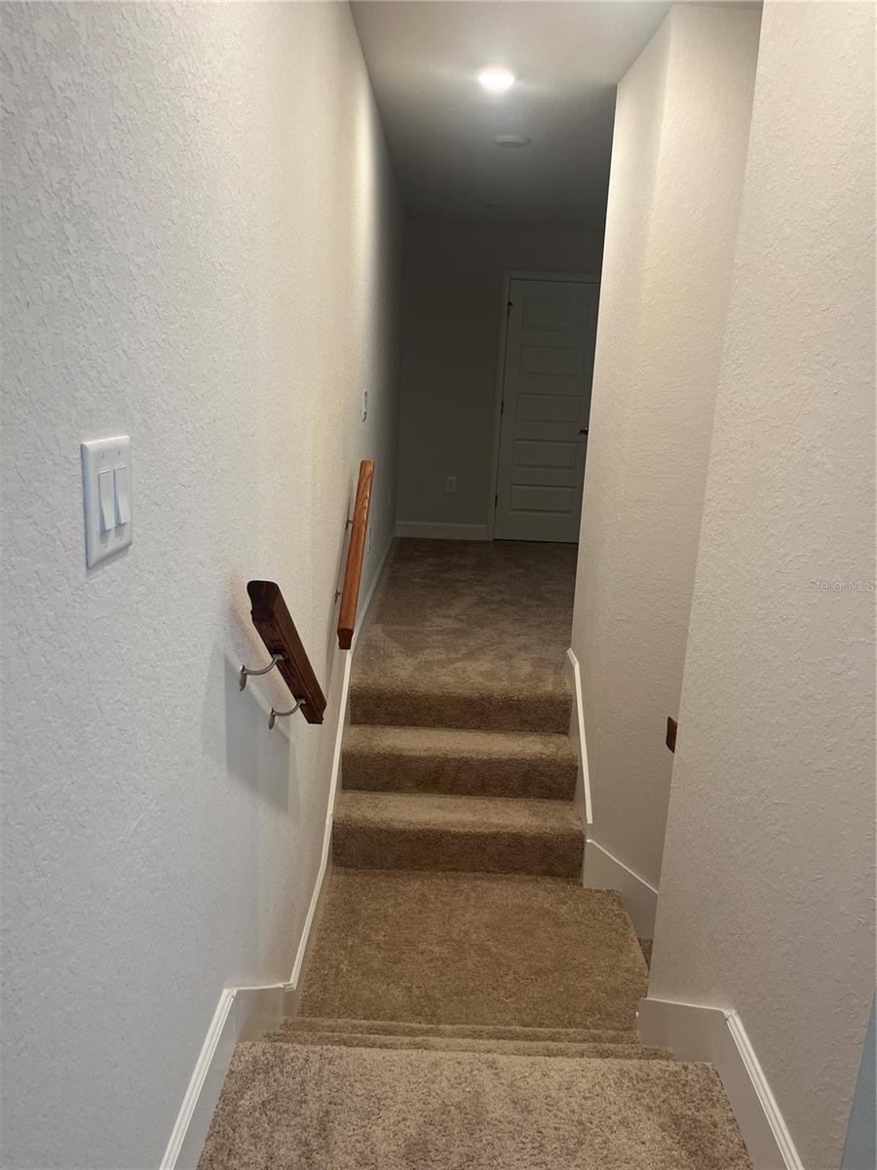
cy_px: 585
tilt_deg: -13.2
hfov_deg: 53.1
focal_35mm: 26
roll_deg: -2.4
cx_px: 438
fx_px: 878
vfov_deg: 67.3
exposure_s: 1/60
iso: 80
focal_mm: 5.1
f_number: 1.6
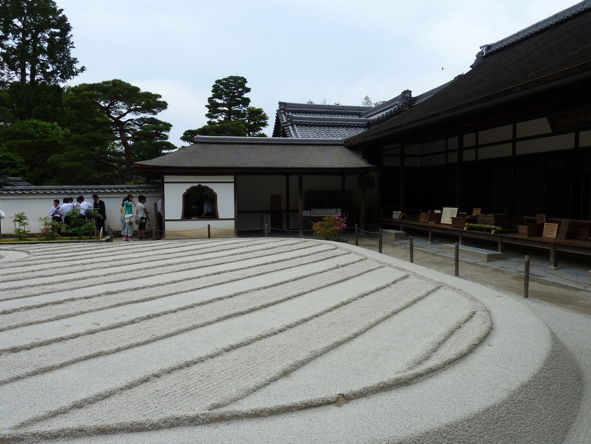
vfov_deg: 53.1
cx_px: 292
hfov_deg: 67.3
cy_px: 225
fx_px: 444
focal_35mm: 26
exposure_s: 1/320
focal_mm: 4.1
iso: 80
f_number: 4
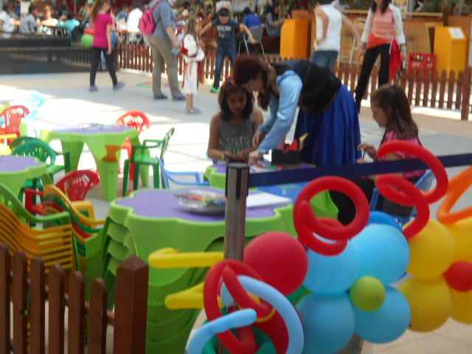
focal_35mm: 76
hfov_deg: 25.7
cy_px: 177
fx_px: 1036
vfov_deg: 19.4
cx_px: 236
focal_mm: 13.5
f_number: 5.8
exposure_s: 1/30
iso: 80
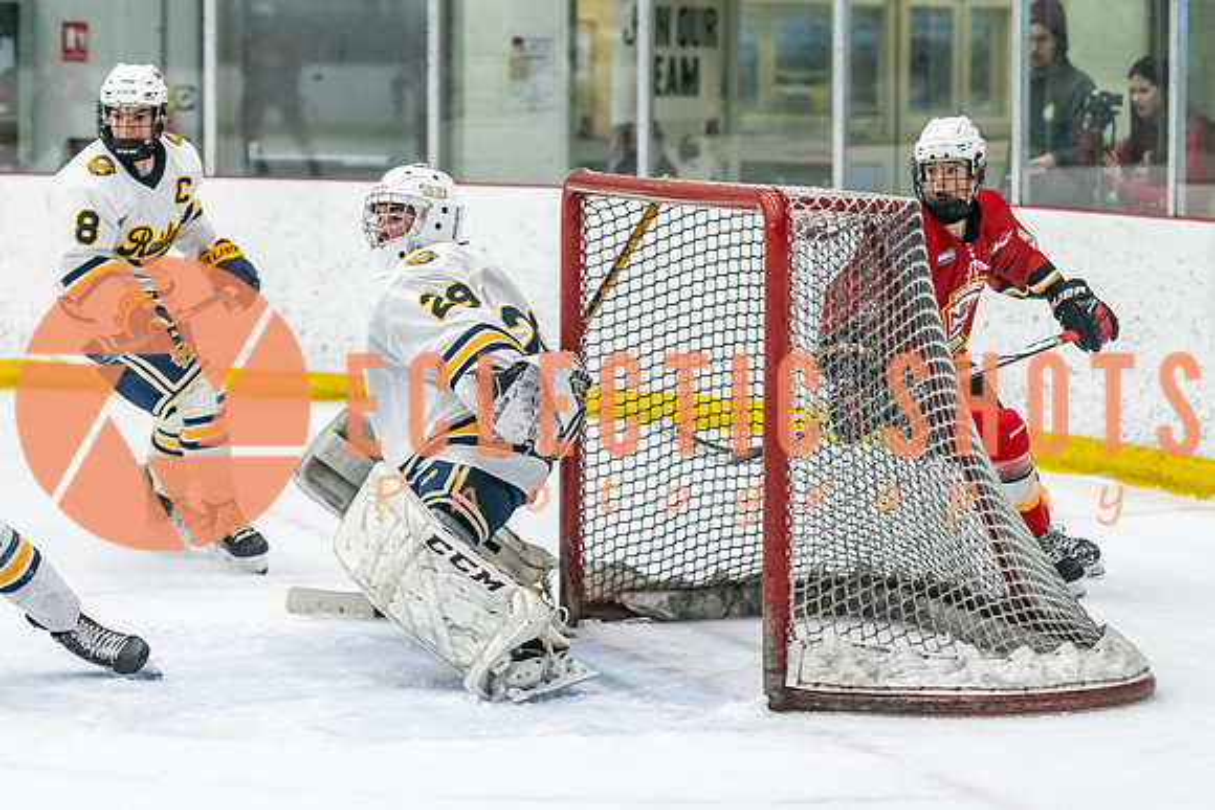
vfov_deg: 8.7
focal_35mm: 158
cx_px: 791
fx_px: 5337
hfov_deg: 13.0
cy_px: 354
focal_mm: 100
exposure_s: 1/800
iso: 3200
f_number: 2.8
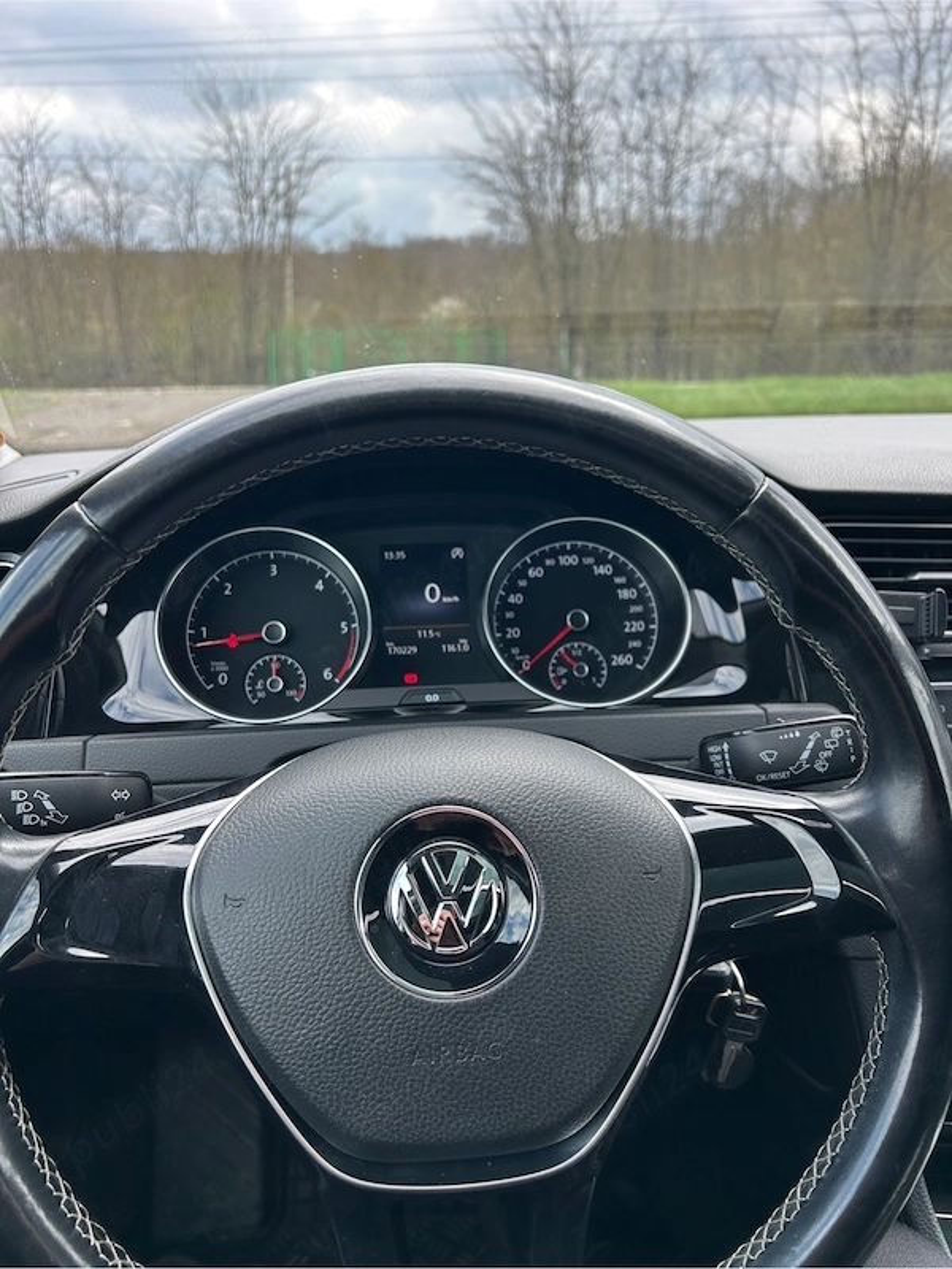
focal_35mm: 26
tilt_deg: -13.2
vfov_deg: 67.3
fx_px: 953
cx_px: 476
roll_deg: +0.0
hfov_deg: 53.1
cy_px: 634
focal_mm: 5.7
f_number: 1.5
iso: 50
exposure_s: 1/421
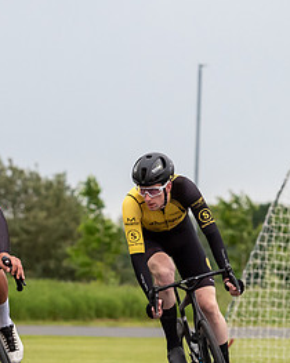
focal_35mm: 410
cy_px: 208
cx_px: 131
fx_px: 4404
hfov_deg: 3.8
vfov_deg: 4.7
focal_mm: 145
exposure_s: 1/800
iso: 2500
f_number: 5
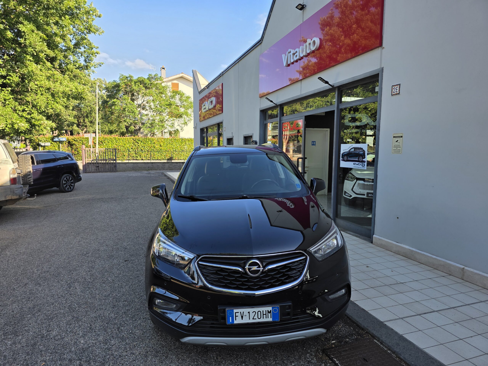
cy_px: 183
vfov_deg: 58.9
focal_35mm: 23
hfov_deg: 73.9
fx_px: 324
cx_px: 244
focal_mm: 6.3
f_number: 1.7
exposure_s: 1/861
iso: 40
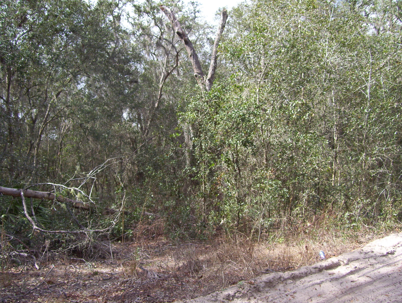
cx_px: 201
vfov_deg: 39.7
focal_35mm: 36
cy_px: 152
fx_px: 419
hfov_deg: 51.3
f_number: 2.7
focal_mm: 6
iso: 80
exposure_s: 1/400
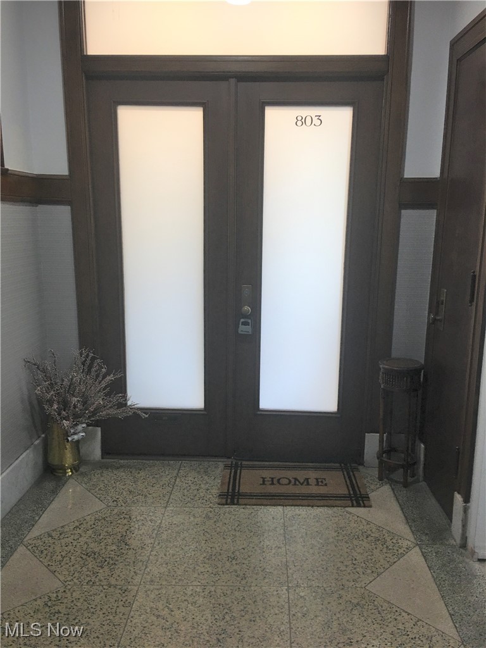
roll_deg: -0.5
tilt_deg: -9.5
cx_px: 243
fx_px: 543
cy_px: 324
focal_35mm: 29
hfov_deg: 48.2
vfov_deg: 61.7
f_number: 2.2
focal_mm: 4.15
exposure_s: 1/30
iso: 40
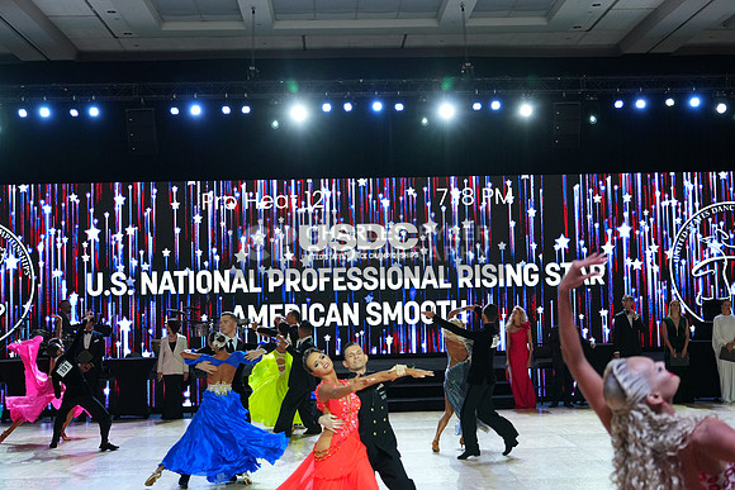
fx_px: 1001
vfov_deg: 27.5
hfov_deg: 40.3
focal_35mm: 49
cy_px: 245
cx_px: 368
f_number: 4
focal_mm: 49
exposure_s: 1/400
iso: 2500
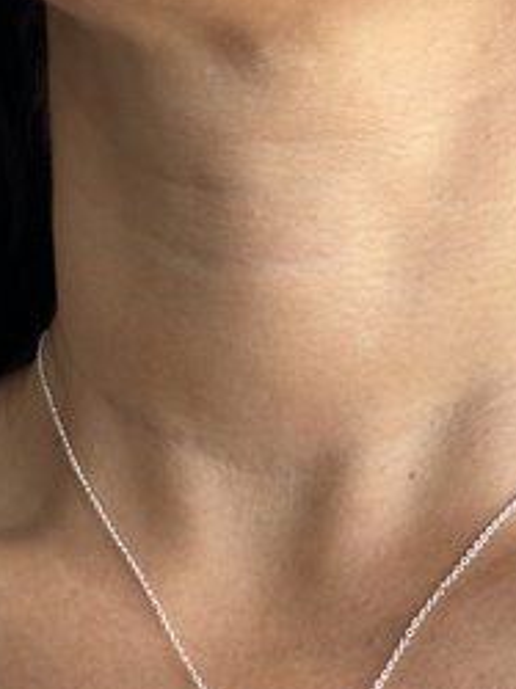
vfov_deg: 17.5
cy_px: 627
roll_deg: +1.2
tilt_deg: -7.3
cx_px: 229
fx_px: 2210
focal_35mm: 111
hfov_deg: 13.3
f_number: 1.6
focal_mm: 5.96
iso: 50
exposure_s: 1/121
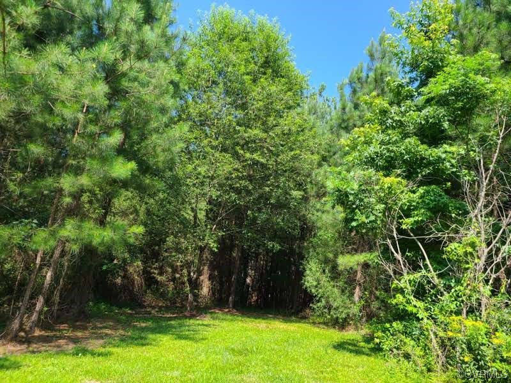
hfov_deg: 67.3
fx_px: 384
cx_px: 256
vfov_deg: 53.1
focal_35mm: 26
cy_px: 192
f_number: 1.8
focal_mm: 5.4
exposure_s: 1/722
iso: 40
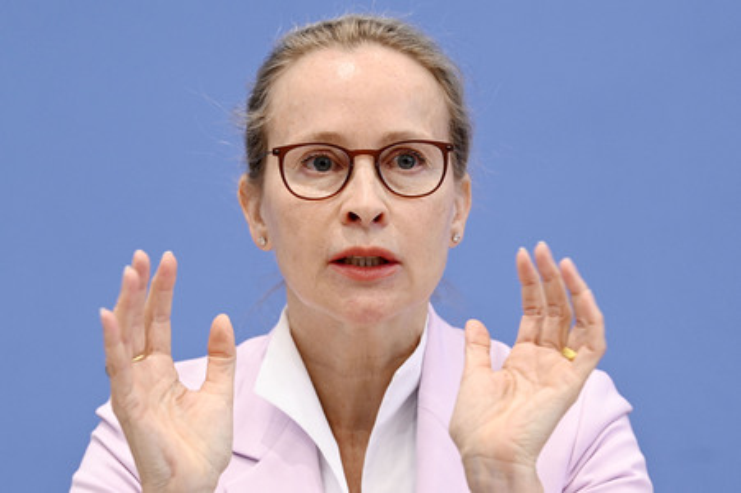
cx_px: 370
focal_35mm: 170
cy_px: 246
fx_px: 3497
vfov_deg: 8.1
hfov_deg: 12.1
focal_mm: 170
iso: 4000
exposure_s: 1/500
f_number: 6.3
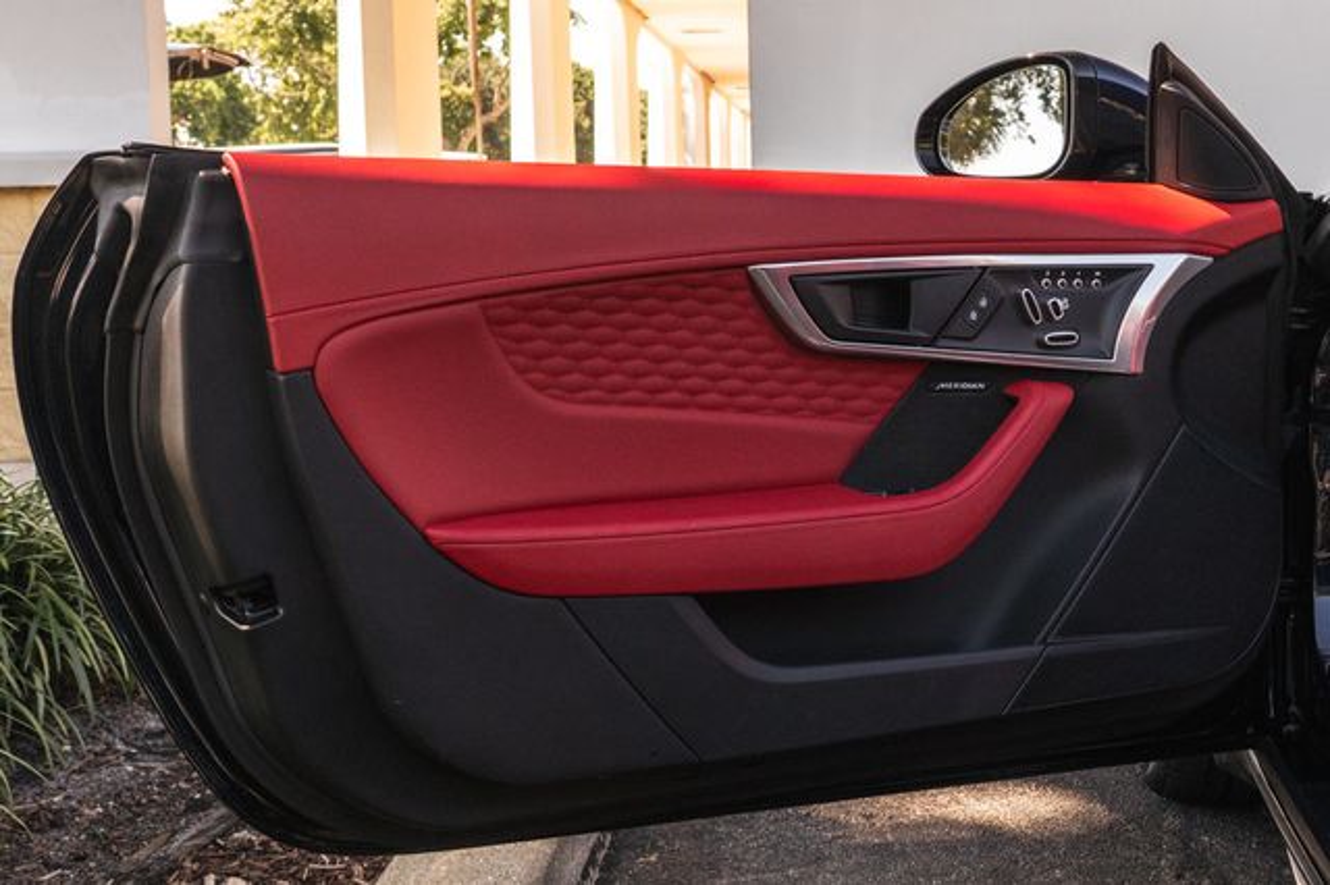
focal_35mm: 56
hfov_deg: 35.5
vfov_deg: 24.2
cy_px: 442
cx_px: 878
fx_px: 2060
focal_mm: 24
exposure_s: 1/160
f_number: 7.1
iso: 640
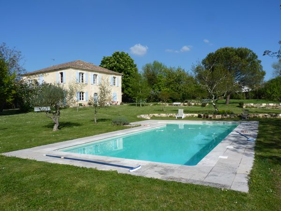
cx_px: 140
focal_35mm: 27
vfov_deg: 51.4
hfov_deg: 65.3
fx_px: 219
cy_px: 106
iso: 80
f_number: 5.6
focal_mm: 4.8
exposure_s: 1/400
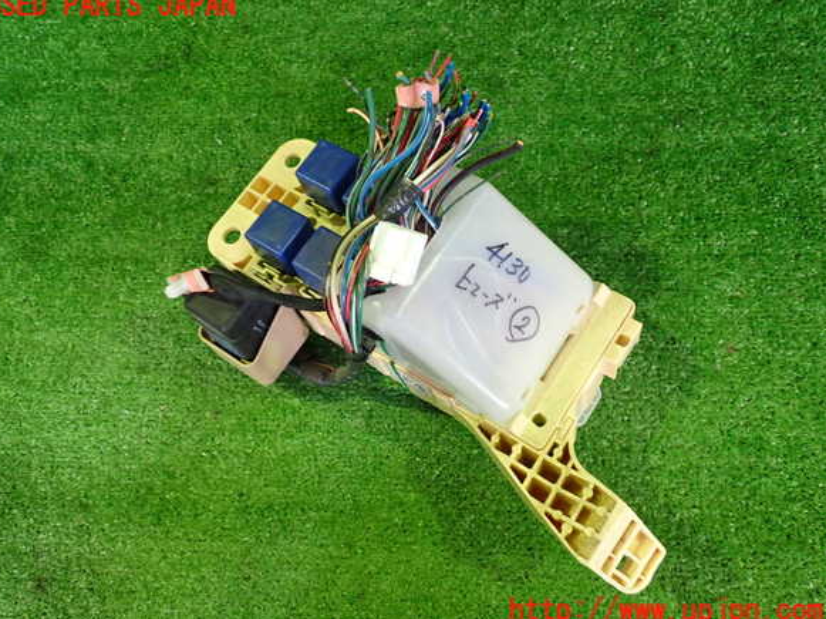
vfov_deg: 45.4
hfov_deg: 58.4
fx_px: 739
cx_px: 404
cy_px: 309
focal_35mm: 31
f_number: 2.3
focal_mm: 5.4
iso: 500
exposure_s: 1/30
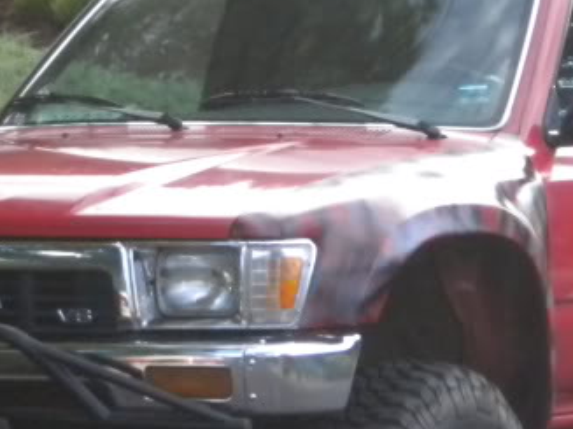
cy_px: 280
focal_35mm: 329
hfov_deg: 6.0
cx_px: 435
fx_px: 5444
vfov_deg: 4.5
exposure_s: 1/244
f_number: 5.9
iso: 400
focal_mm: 18.9
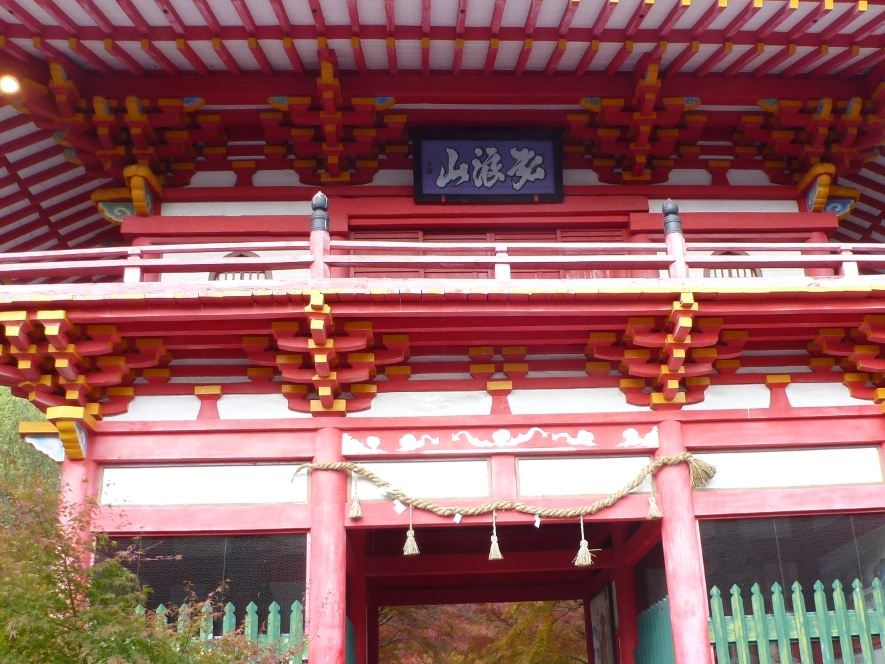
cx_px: 510
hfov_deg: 50.0
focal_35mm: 37
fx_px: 946
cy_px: 407
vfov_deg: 38.5
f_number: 3.5
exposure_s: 1/125
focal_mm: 4.3
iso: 100
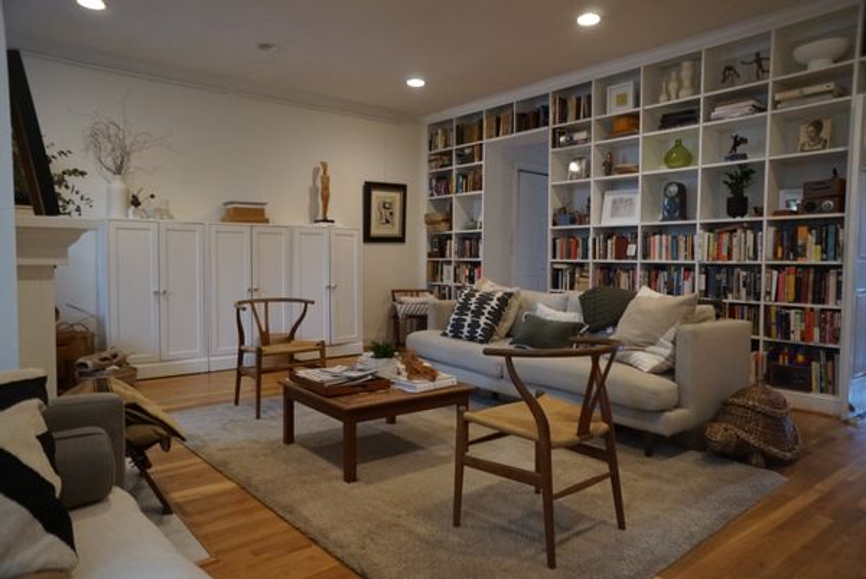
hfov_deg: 73.7
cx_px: 433
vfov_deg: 53.2
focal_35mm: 24
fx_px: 578
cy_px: 290
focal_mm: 16
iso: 1600
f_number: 3.2
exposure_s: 1/160
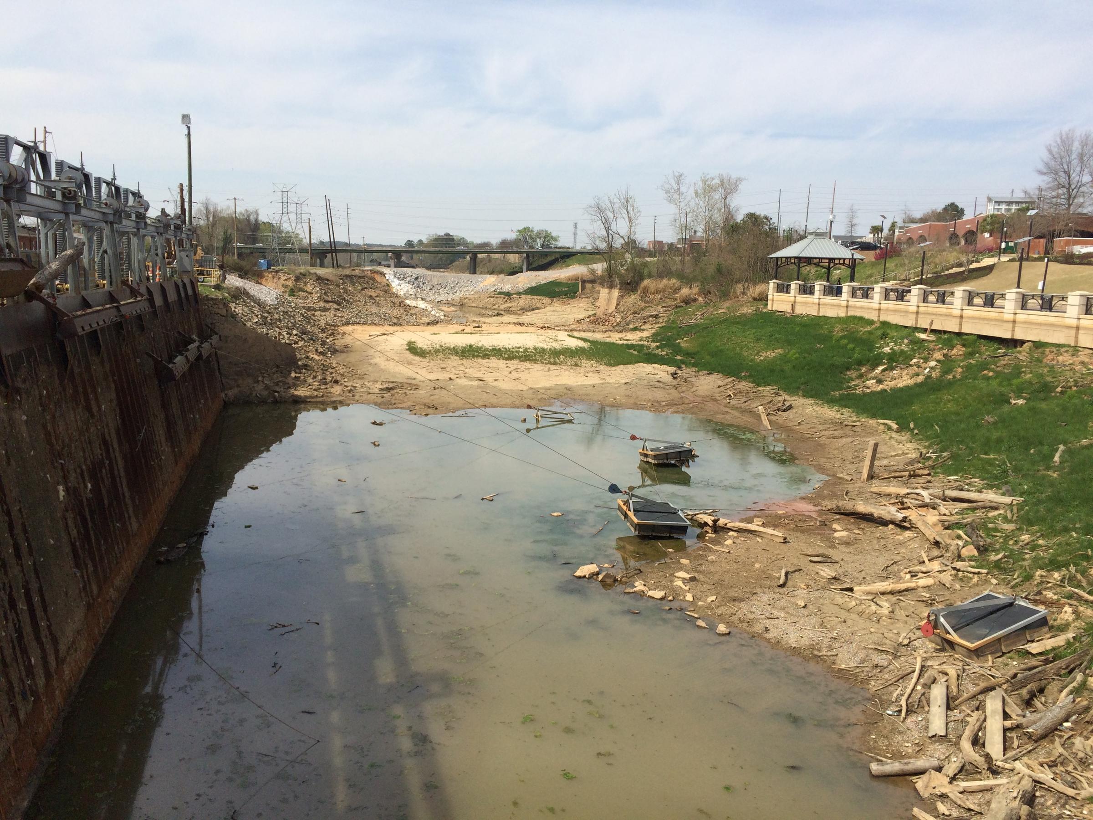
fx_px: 916
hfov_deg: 61.7
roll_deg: -1.7
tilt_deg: -8.3
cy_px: 410
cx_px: 546
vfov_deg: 48.2
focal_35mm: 29
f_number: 2.2
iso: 32
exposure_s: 1/2933
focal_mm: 4.15
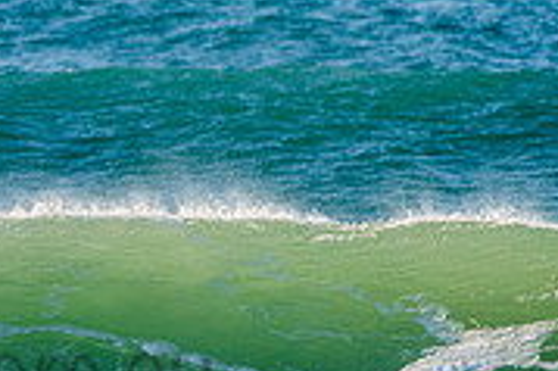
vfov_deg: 0.8
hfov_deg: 1.3
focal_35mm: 1623
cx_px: -118
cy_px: 341
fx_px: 25133
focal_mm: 500
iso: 220
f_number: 5.6
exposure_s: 1/1600
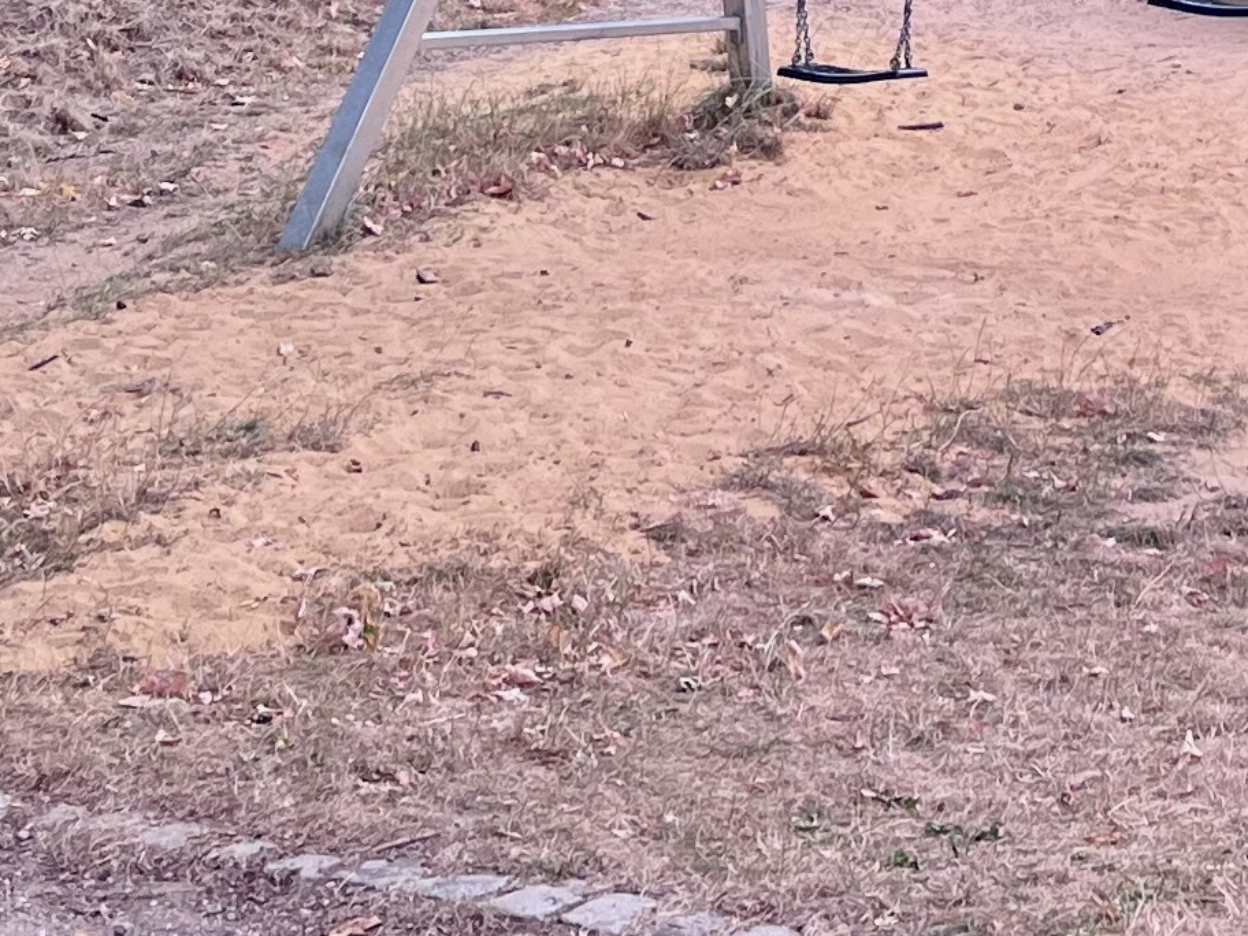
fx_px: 4146
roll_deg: -0.3
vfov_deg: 11.7
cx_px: 1266
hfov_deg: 16.7
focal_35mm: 115
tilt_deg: +8.0
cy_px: -881
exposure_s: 1/373
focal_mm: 5.1
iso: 50
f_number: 1.6
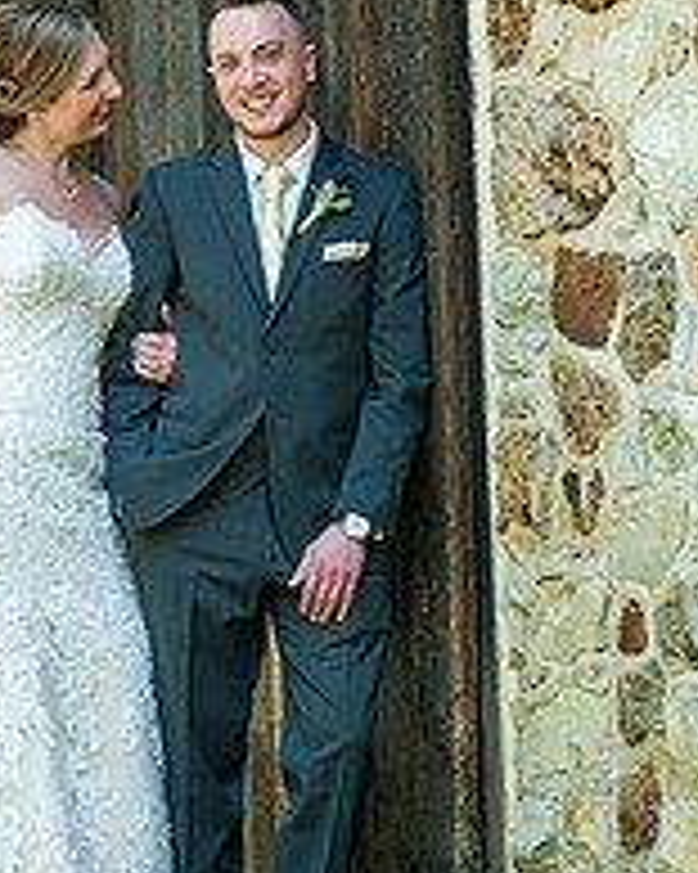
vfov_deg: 11.1
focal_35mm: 174
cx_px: 178
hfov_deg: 8.9
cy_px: 248
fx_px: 4497
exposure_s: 1/320
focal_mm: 80
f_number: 3.2
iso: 160
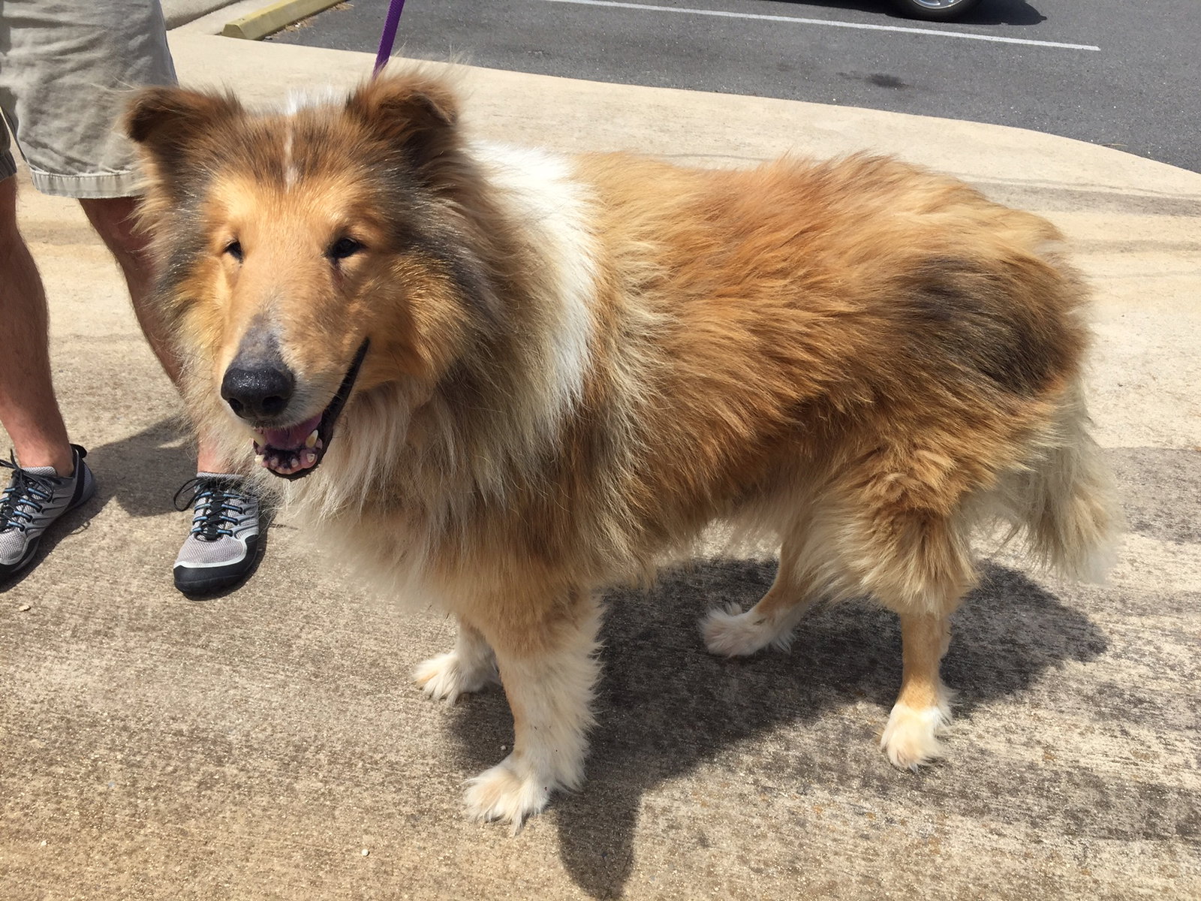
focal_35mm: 29
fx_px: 1006
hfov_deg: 61.7
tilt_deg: -33.2
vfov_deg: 48.2
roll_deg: -5.2
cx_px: 600
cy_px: 450
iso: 32
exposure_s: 1/1721
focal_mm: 4.15
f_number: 2.2
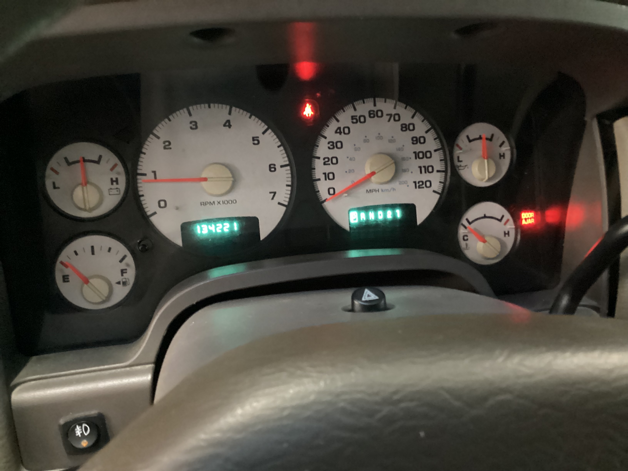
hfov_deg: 58.4
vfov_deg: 45.4
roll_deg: -1.7
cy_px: 236
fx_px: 562
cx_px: 314
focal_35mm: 31
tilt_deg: -23.9
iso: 640
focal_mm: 3.3
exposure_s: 1/15
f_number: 2.4
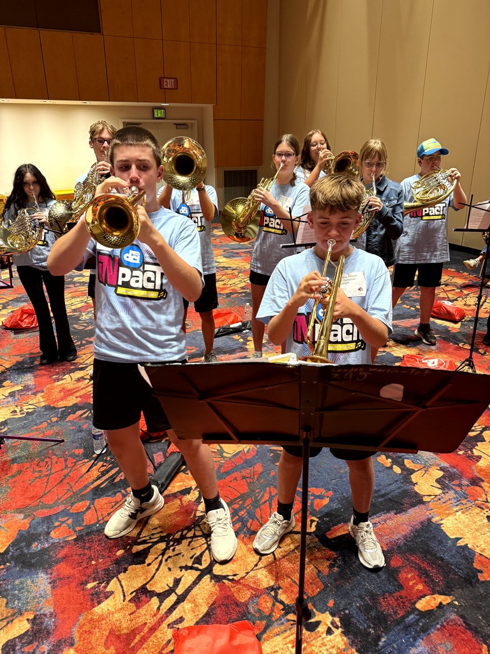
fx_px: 453
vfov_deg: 71.6
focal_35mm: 24
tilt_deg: -20.6
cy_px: 327
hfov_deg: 56.8
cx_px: 245
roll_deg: +0.6
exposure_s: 1/60
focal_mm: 6.76
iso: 250
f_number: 1.78
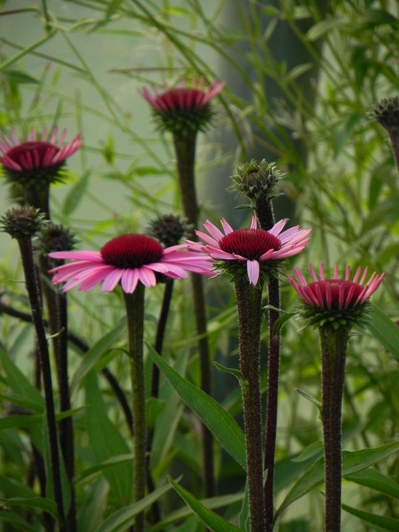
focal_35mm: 481
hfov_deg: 3.1
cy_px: 266
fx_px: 7392
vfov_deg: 4.1
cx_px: 200
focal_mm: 85.6
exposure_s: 1/25
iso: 160
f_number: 5
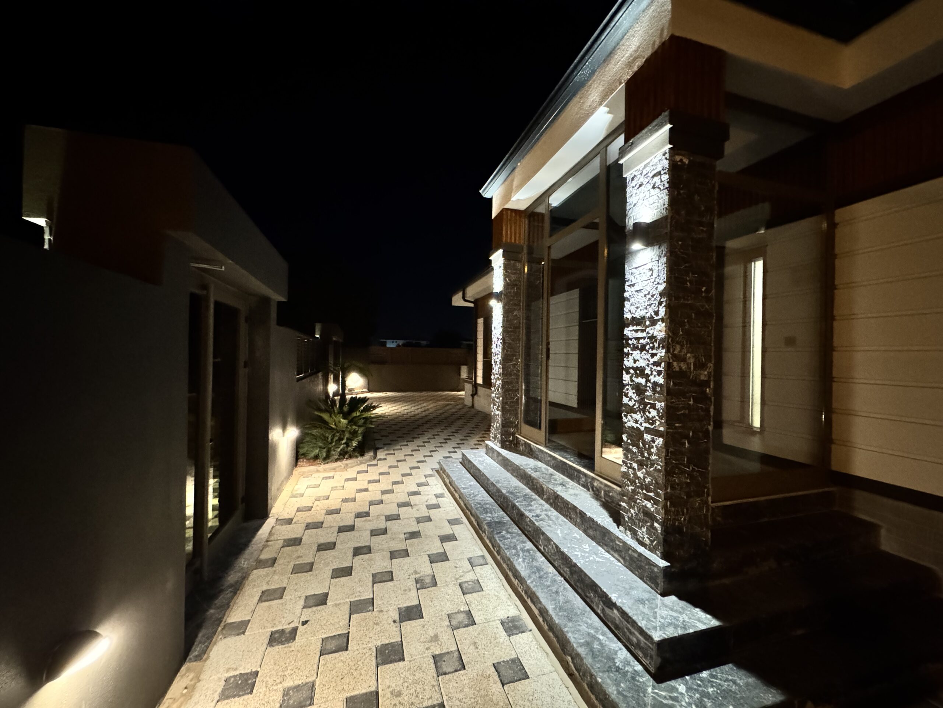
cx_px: 472
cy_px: 354
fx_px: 381
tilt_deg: -0.2
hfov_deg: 102.1
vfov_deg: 85.7
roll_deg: -1.0
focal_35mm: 14
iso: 1600
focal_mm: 2.22
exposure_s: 1/33
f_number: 2.2
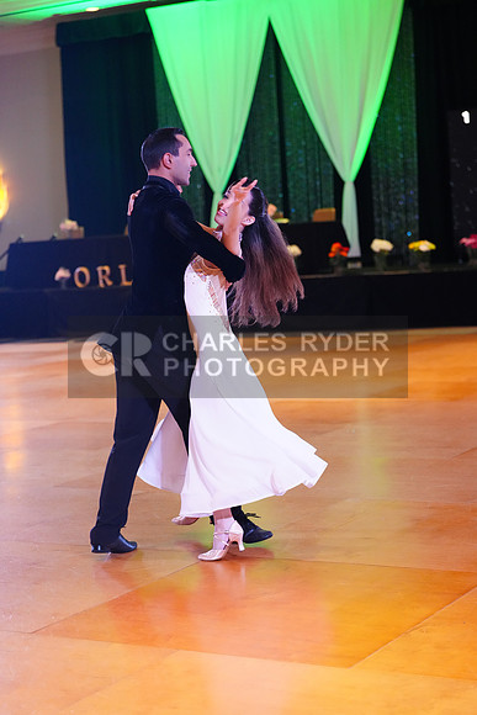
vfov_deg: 28.8
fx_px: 1390
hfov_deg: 19.5
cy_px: 358
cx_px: 238
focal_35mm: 70
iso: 5000
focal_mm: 70
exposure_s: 1/400
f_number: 2.8
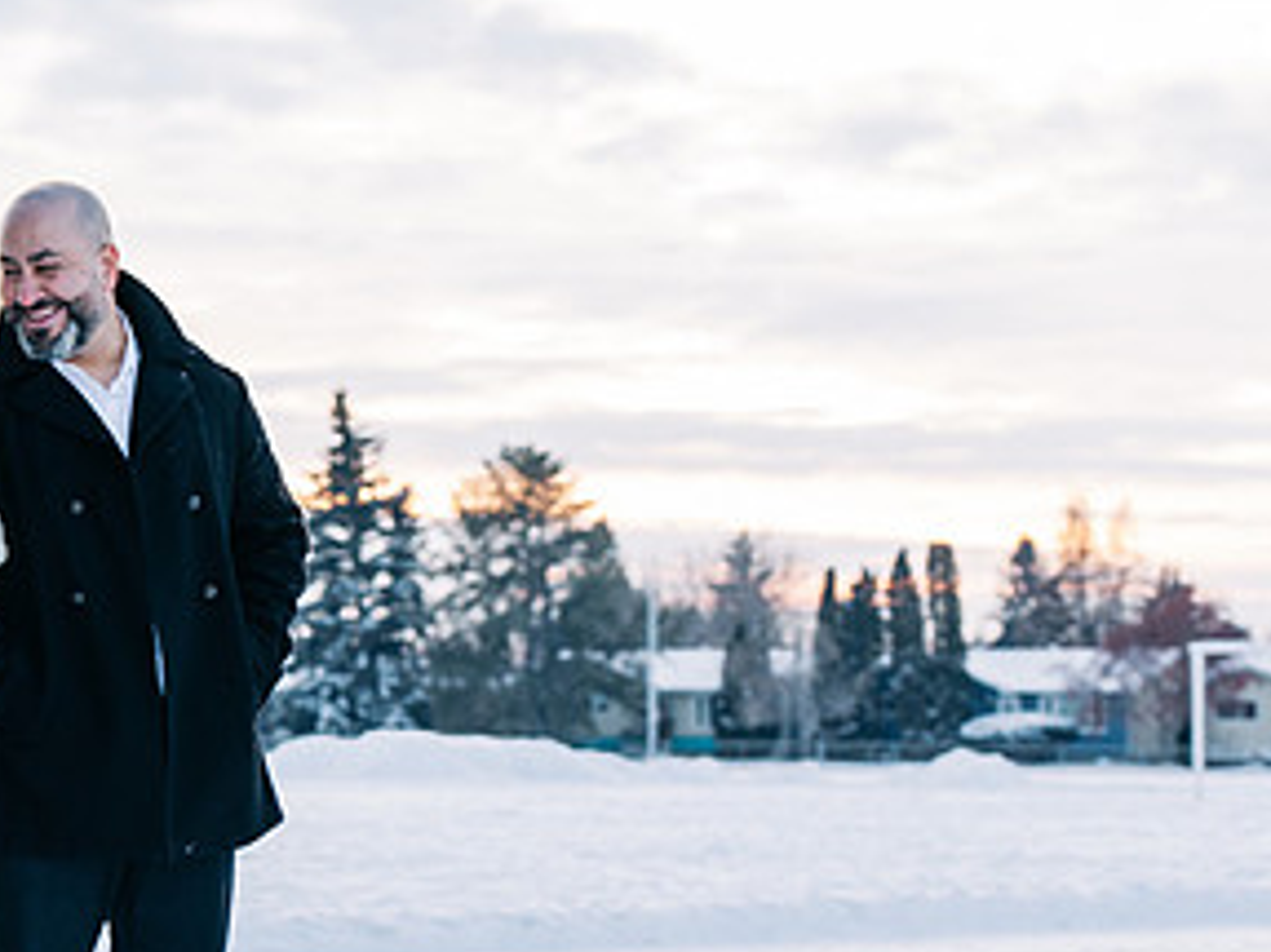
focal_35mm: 140
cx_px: 368
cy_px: 737
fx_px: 5138
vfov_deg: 10.6
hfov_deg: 14.1
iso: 100
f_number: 4.5
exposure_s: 1/125
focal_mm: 72
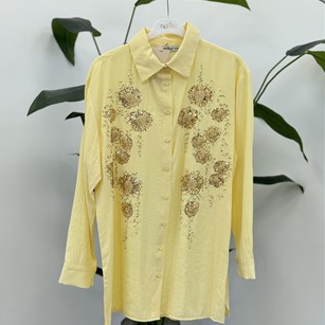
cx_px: 162
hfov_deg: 30.0
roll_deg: -0.7
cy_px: 153
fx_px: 605
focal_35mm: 57
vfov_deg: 30.0
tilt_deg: -6.9
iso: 50
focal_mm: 6.76
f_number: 1.78
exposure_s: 1/149
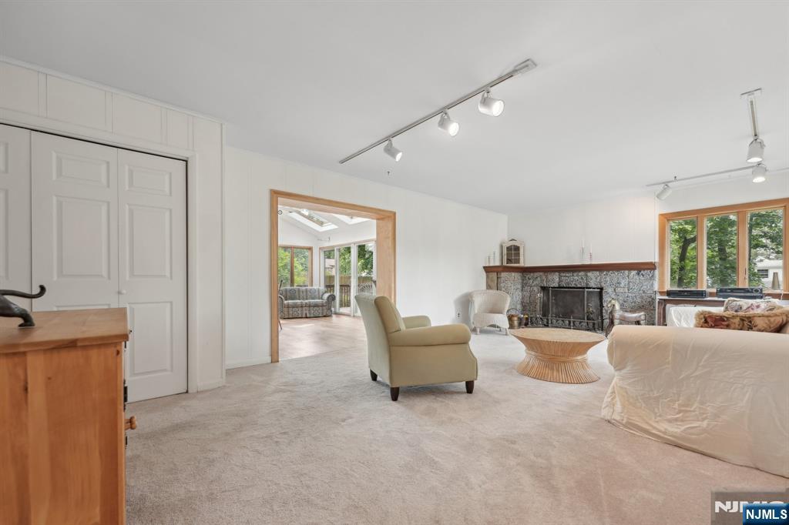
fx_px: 307
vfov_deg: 81.2
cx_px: 394
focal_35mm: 14
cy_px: 262
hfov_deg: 104.3
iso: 250
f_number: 7.1
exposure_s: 1/13
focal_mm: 14
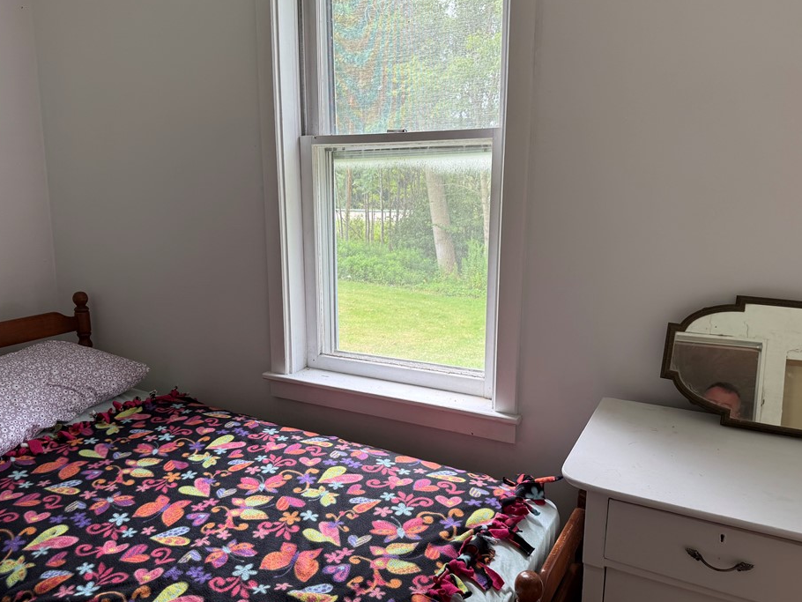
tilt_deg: -11.5
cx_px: 382
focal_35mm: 27
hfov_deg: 65.3
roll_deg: +0.1
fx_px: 626
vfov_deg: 51.4
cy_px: 315
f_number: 1.78
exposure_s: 1/187
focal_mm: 6.76
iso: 64
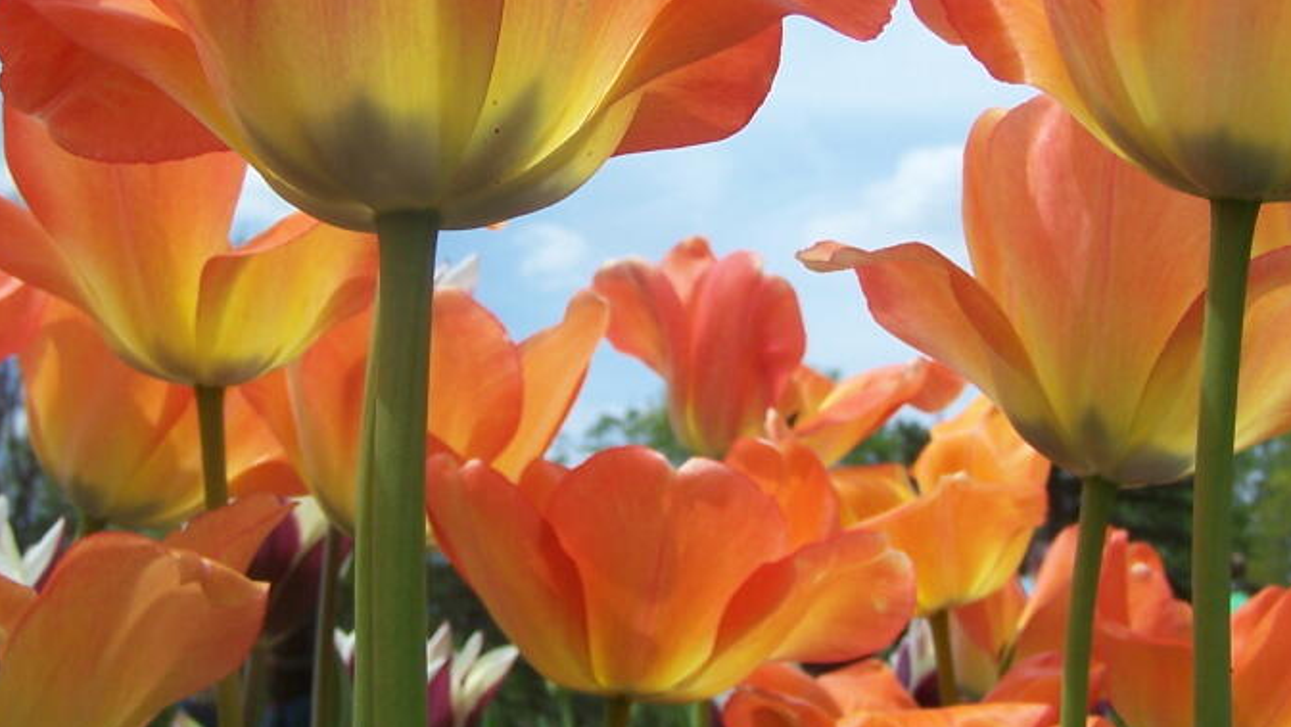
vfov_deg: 19.0
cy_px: 215
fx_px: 2157
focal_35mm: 63
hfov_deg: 33.3
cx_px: 625
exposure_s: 1/1000
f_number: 4
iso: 80
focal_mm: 6.3
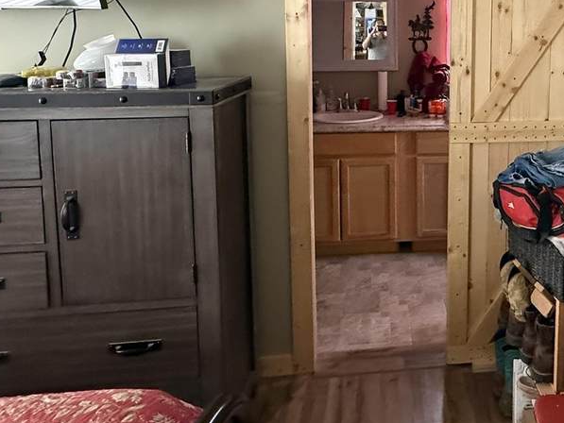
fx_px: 489
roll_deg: +0.2
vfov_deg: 44.1
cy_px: 73
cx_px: 446
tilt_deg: -3.2
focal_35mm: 30
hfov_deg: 55.9
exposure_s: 1/60
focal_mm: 2.22
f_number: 2.2
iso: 1000
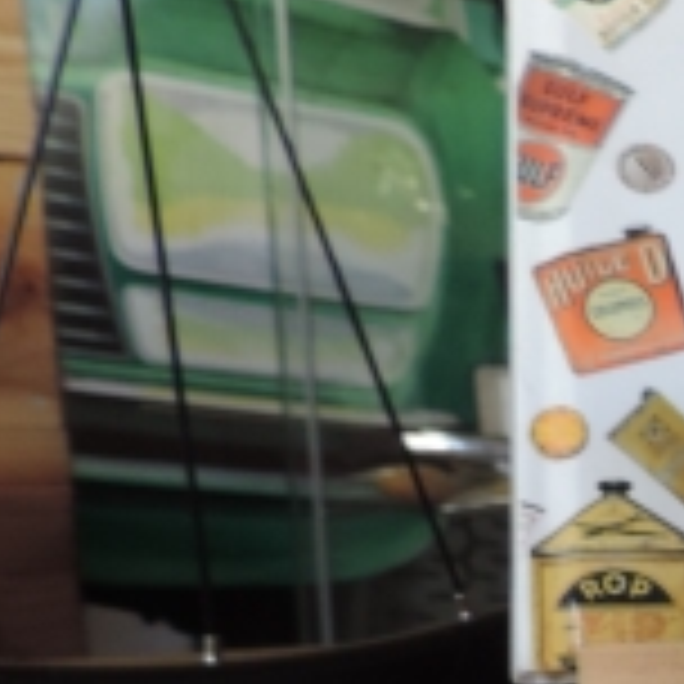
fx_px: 1878
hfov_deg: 17.0
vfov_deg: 20.1
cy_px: 670
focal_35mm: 84
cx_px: 1233
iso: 180
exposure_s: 1/30
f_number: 3
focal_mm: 4.3
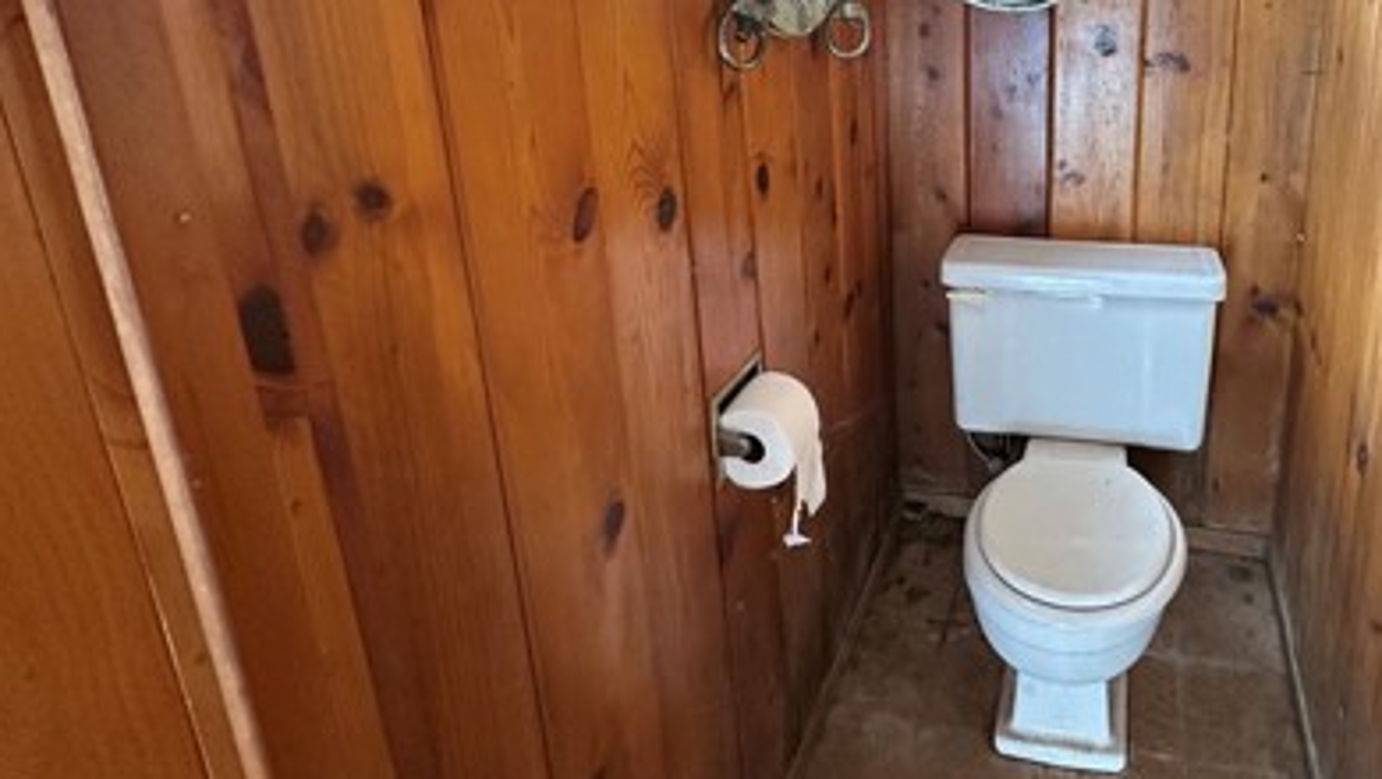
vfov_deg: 44.1
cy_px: 166
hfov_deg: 71.3
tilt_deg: -16.1
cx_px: 946
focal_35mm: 25
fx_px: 917
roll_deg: +1.2
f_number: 2.2
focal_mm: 2.22
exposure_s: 1/60
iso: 400
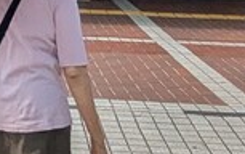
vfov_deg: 7.6
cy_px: -412
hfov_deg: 15.0
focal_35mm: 133
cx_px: -72
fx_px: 889
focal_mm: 2.35
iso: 45
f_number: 2.2
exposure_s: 1/3086
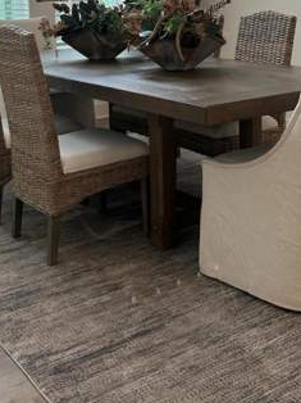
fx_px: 615
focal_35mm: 53
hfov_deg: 27.5
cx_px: 152
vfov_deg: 34.7
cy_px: 60
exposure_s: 1/120
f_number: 1.5
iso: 80
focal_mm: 5.7
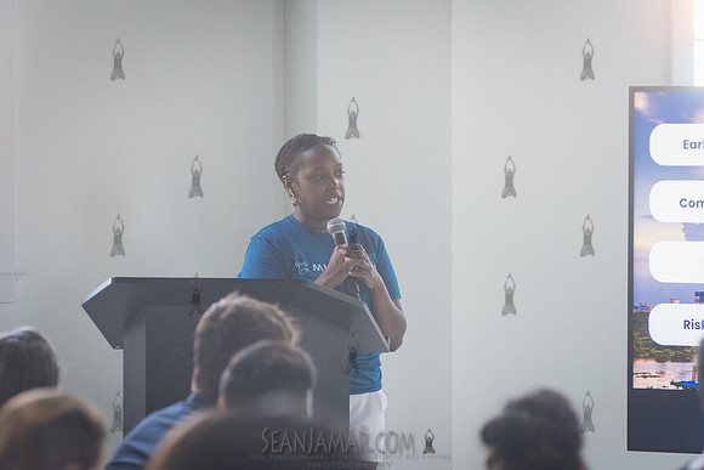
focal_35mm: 200
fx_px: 3912
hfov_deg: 10.3
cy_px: 235
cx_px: 352
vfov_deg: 6.9
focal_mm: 200
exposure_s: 1/320
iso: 4000
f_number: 4
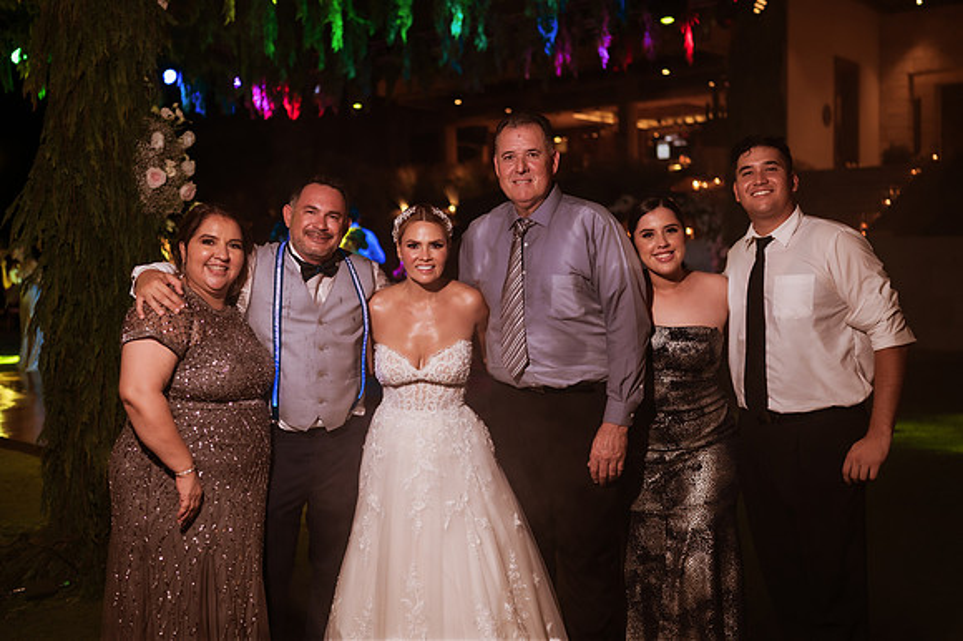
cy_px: 296
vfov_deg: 35.3
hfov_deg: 51.0
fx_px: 1008
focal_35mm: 38
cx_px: 444
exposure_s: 1/250
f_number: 1.8
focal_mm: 35
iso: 1000
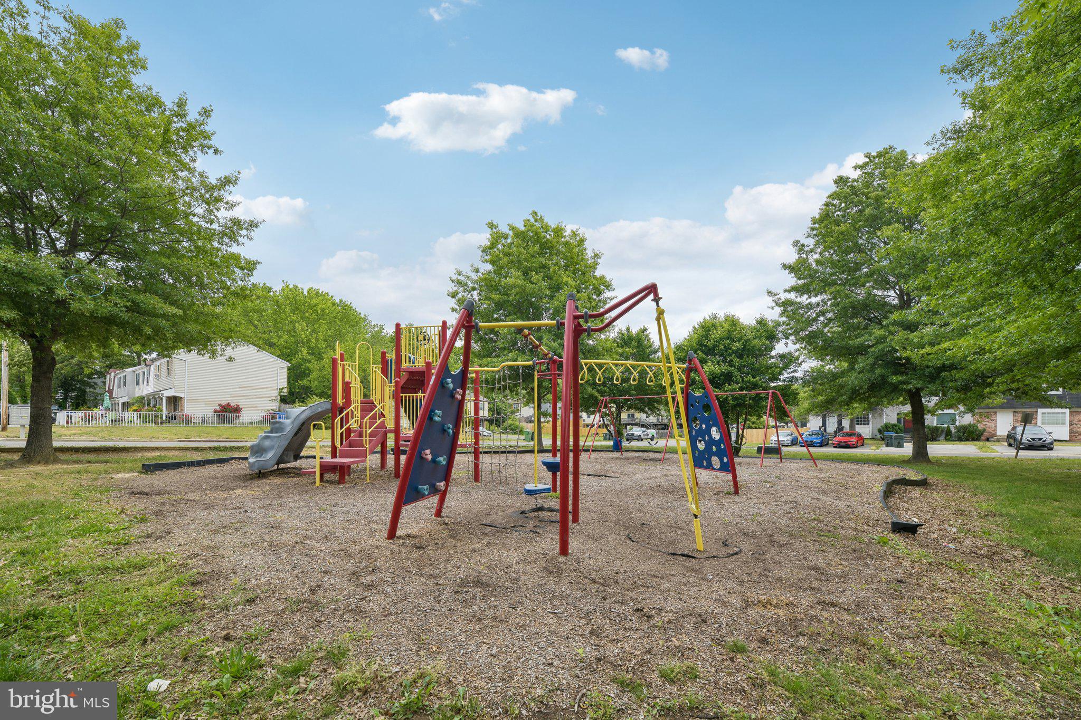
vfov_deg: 81.2
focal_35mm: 14
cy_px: 360
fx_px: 420
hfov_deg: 104.3
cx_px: 540
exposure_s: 1/125
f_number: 8
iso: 100
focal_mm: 14
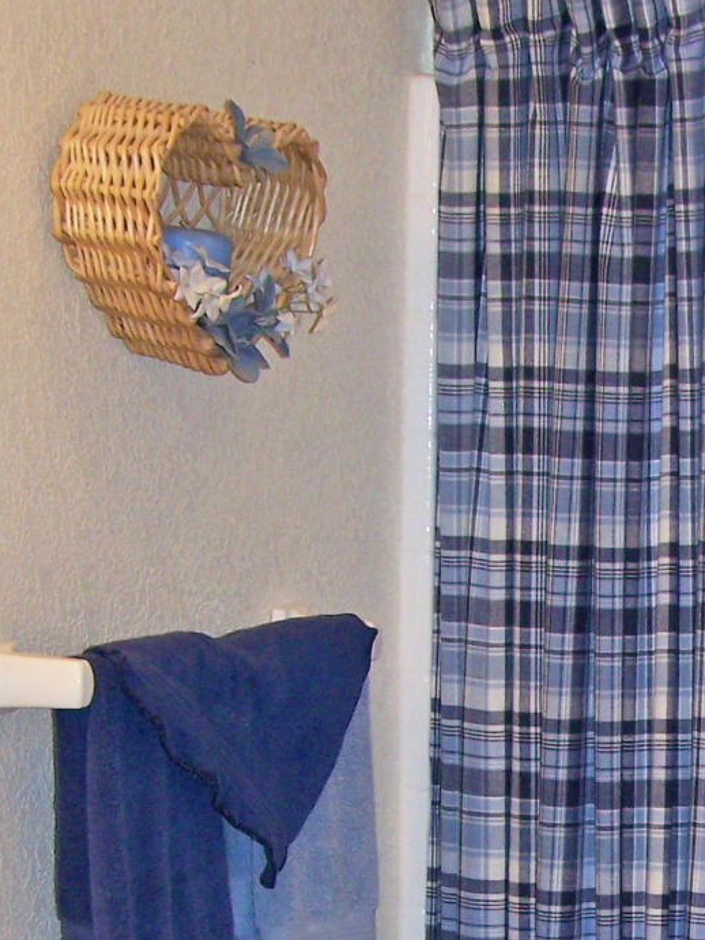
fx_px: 2988
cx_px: 840
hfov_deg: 13.1
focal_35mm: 110
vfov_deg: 17.6
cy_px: 841
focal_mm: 6.3
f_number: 2.8
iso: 80
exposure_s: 1/60
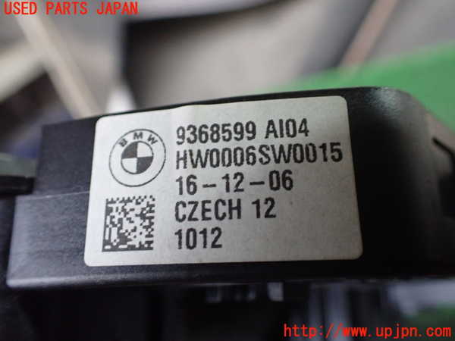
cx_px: 228
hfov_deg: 60.0
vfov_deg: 46.8
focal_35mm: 30
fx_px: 394
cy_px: 170
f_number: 2.3
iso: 800
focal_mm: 5.4
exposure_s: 1/100
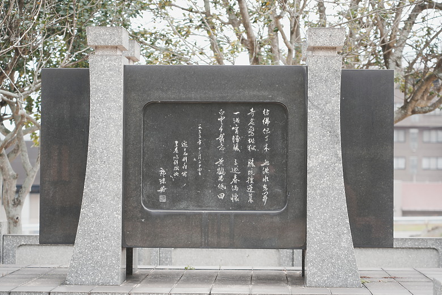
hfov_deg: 24.8
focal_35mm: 82
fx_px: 1007
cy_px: 148
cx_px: 221
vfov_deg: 16.7
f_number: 4
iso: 200
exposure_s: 1/100
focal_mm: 82
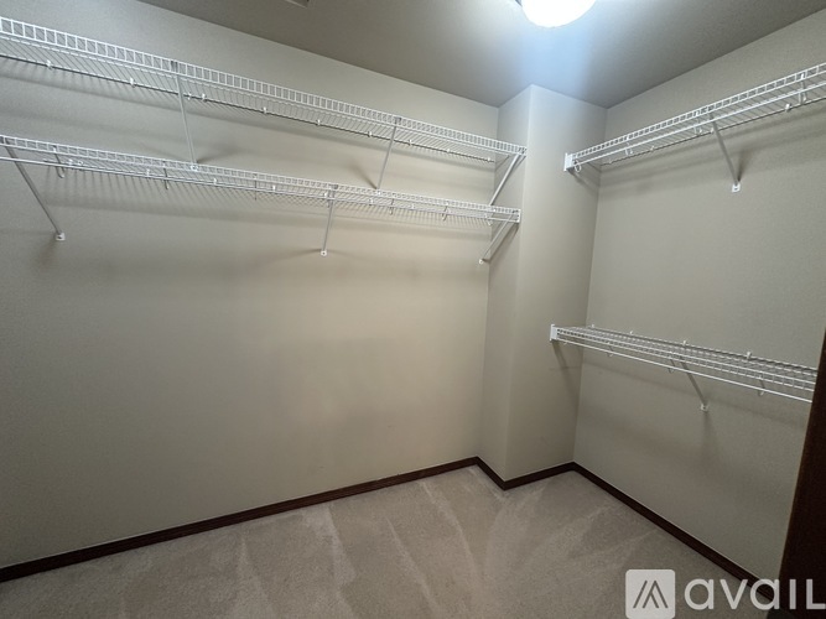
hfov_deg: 102.1
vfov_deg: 85.7
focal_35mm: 14
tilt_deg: -6.4
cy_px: 310
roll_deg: -2.1
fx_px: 334
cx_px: 413
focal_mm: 2.22
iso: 250
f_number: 2.2
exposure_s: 1/60
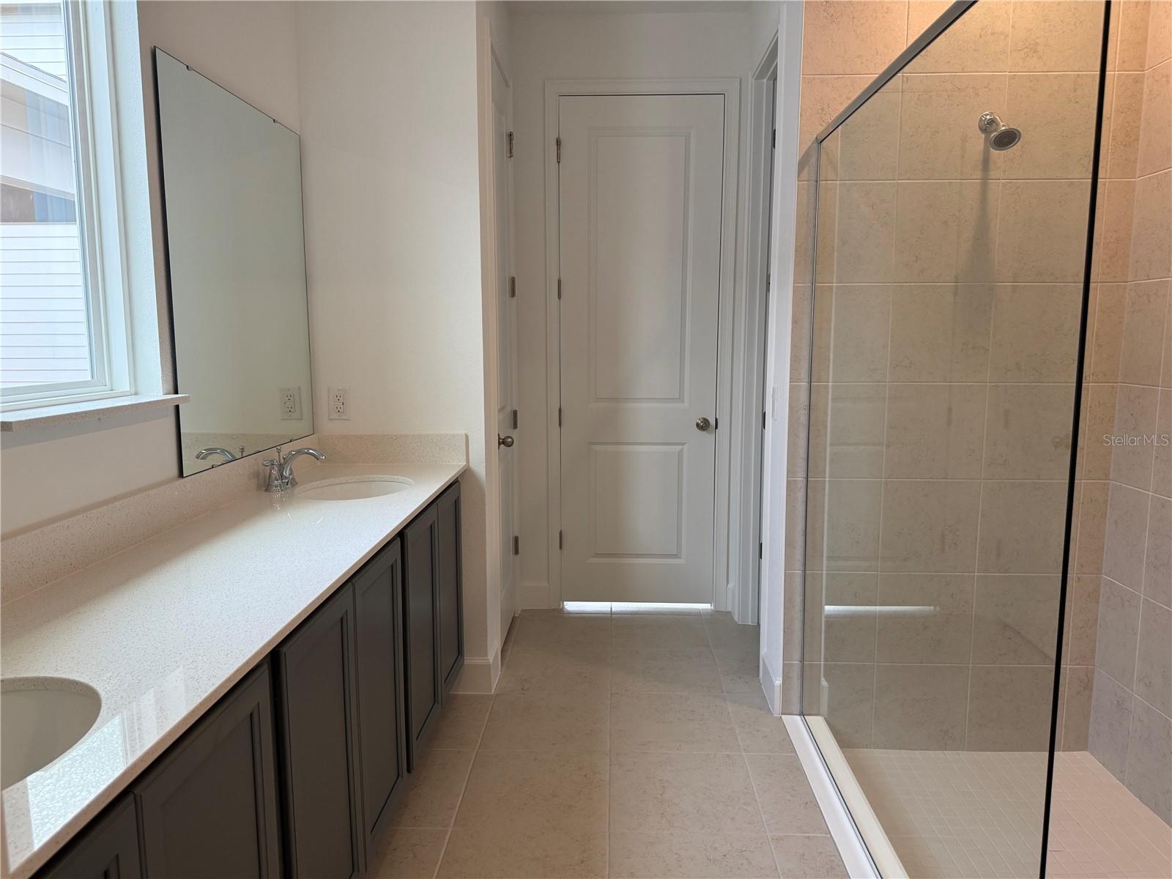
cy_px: 440
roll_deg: -0.3
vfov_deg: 56.8
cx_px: 586
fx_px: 813
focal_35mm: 24
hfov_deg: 71.6
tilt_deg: -6.5
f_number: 1.78
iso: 160
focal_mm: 6.76
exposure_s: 1/144
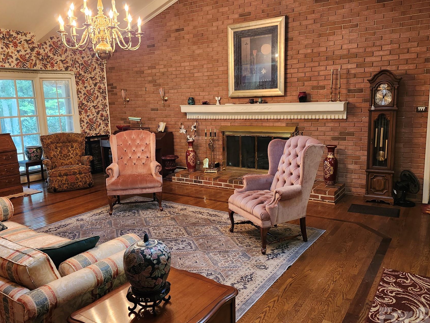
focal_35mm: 28
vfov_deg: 49.8
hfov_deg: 63.4
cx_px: 199
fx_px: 348
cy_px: 161
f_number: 1.8
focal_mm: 5.54
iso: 500
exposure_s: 1/60
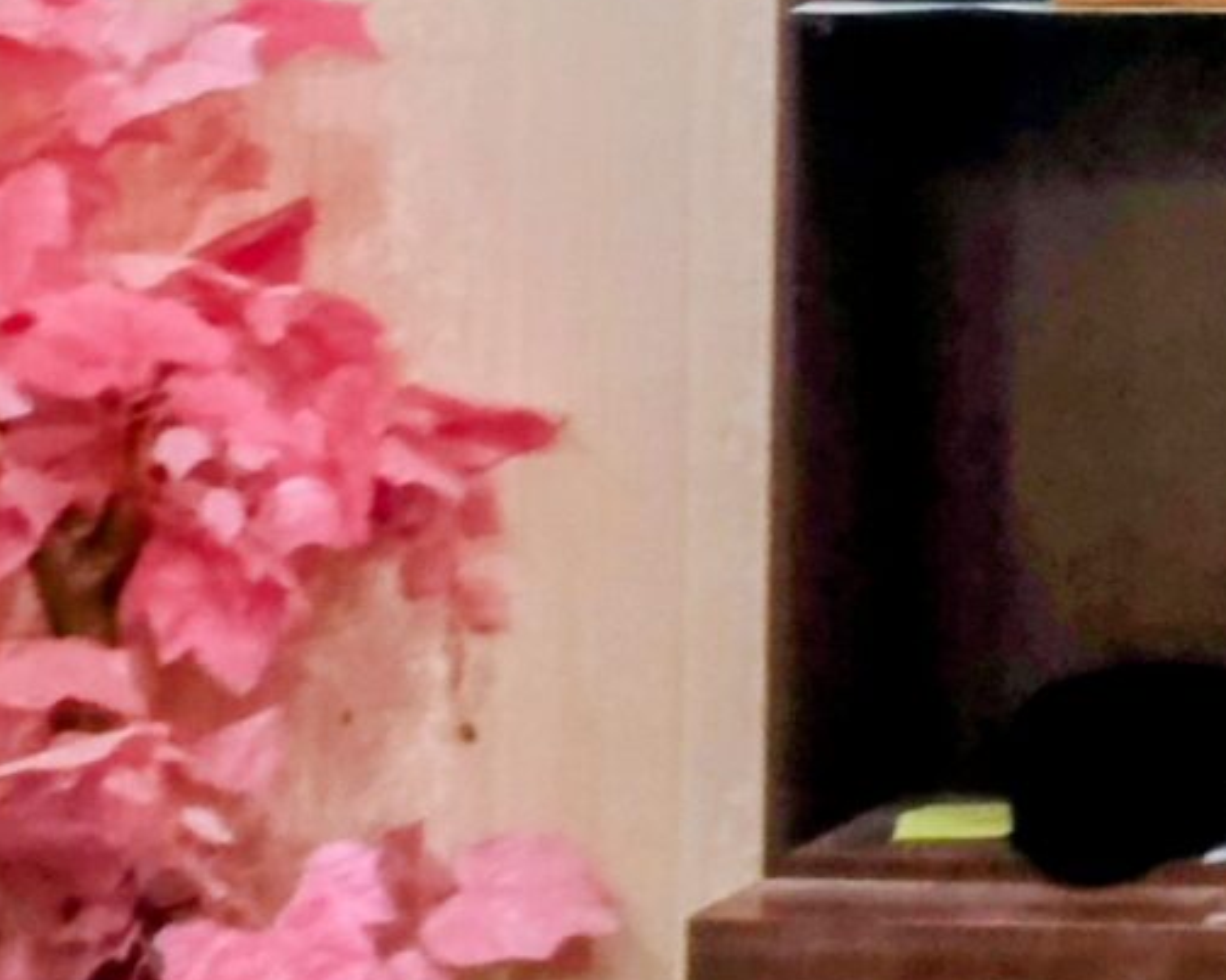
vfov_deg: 13.1
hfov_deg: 14.8
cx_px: 2197
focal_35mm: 114
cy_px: -270
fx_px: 4136
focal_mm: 5.89
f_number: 1.8
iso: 6398
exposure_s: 1/14.3
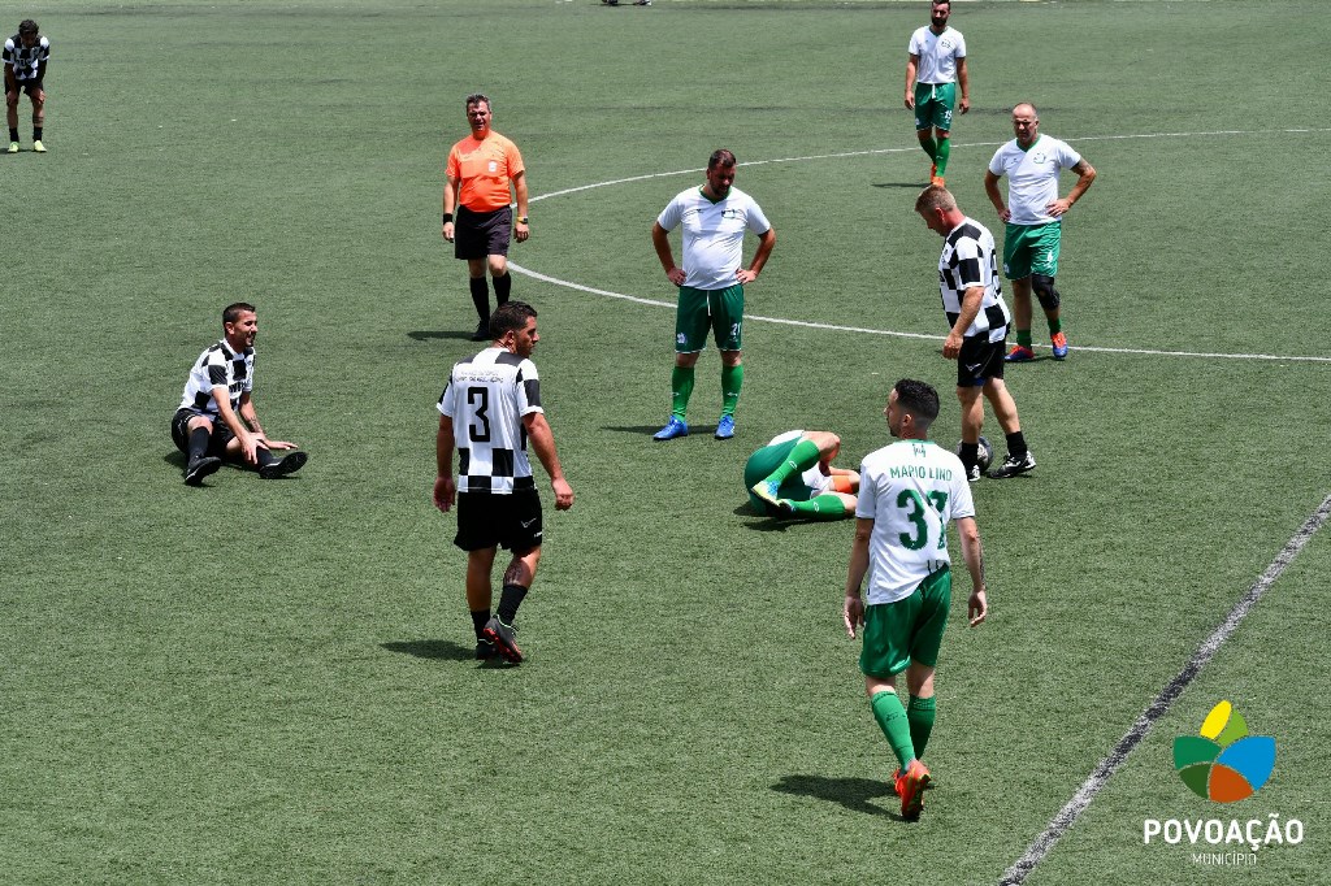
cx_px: 666
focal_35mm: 127
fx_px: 4694
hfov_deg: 16.1
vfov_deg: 10.8
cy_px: 443
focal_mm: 85
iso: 200
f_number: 8
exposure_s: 1/500
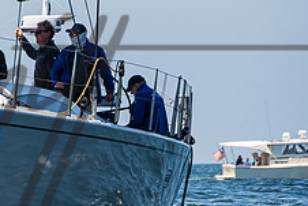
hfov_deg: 2.8
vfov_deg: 1.9
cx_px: -190
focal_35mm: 737
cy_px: 39
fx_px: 6309
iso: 400
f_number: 8
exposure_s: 1/1250
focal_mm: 210
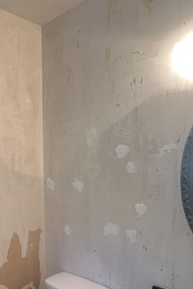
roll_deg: +1.1
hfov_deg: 39.2
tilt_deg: -5.2
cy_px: 185
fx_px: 257
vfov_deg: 57.8
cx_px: 34
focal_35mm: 32
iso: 160
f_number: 1.8
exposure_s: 1/60
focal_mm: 1.57
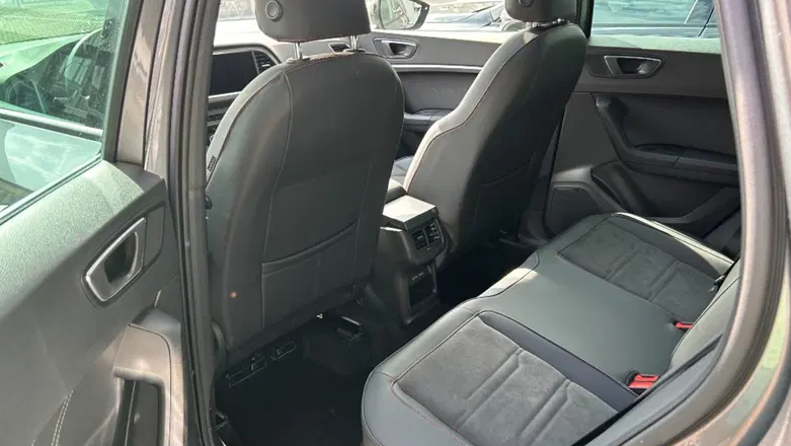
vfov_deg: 40.1
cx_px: 392
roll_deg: +0.1
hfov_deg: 66.0
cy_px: 253
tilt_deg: -26.7
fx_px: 608
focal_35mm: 29
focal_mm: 5.7
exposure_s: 1/139
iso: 64
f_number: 1.5
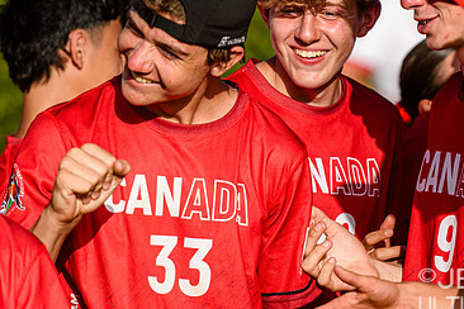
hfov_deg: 4.3
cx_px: 335
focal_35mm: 476
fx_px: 6135
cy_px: 85
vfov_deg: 2.9
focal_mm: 200
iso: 100
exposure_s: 1/1250
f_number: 3.2
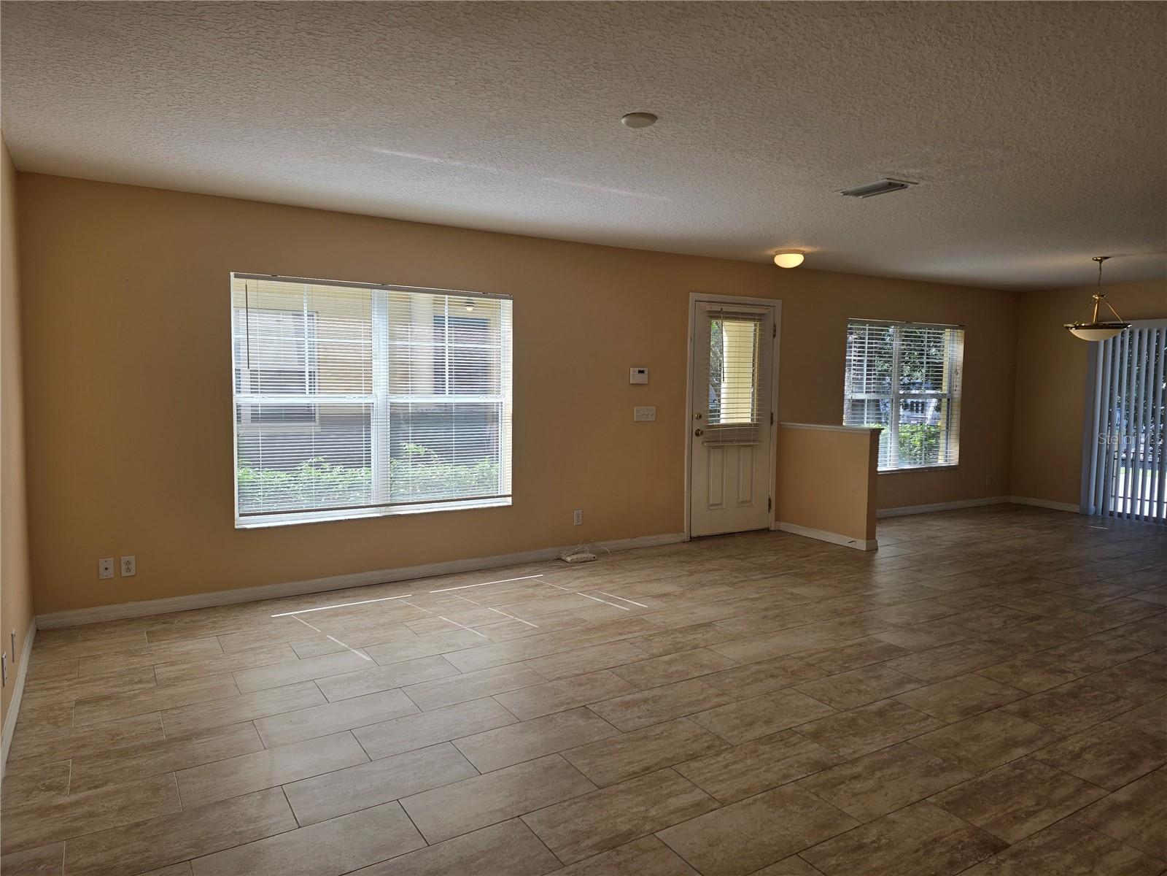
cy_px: 438
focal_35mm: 23
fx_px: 775
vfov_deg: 58.9
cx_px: 584
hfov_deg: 73.9
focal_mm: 6.3
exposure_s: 1/180
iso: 12
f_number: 1.7
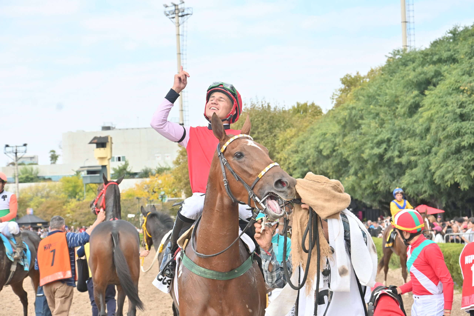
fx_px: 1382
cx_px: 237
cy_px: 158
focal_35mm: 105
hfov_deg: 19.5
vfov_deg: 13.0
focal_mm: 70
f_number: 7.1
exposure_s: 1/500
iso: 400
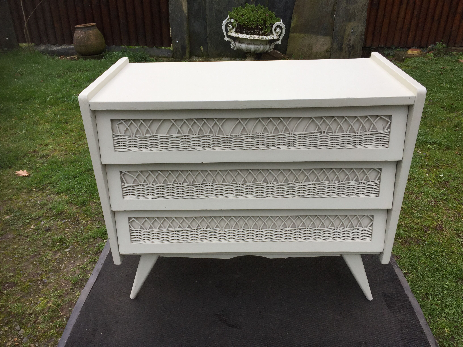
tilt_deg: -30.0
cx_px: 232
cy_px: 174
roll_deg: -0.6
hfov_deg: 61.7
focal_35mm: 29
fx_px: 388
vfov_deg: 48.2
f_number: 2.2
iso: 32
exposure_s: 1/380
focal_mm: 4.15
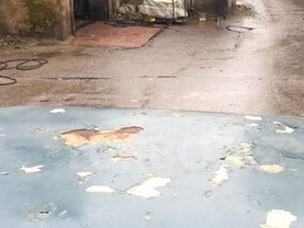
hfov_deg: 28.1
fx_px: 606
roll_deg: +0.4
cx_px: 173
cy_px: 153
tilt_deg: -17.2
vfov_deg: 21.2
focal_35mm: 69
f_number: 2.2
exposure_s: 1/246
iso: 25
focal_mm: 4.15
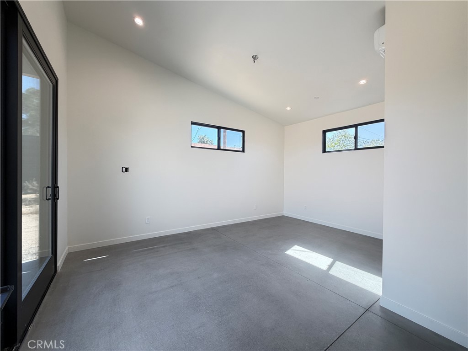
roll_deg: +0.2
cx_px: 234
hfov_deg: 102.1
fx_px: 189
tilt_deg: -0.8
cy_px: 176
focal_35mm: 14
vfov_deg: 85.7
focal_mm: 2.22
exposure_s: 1/120
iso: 160
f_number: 2.2
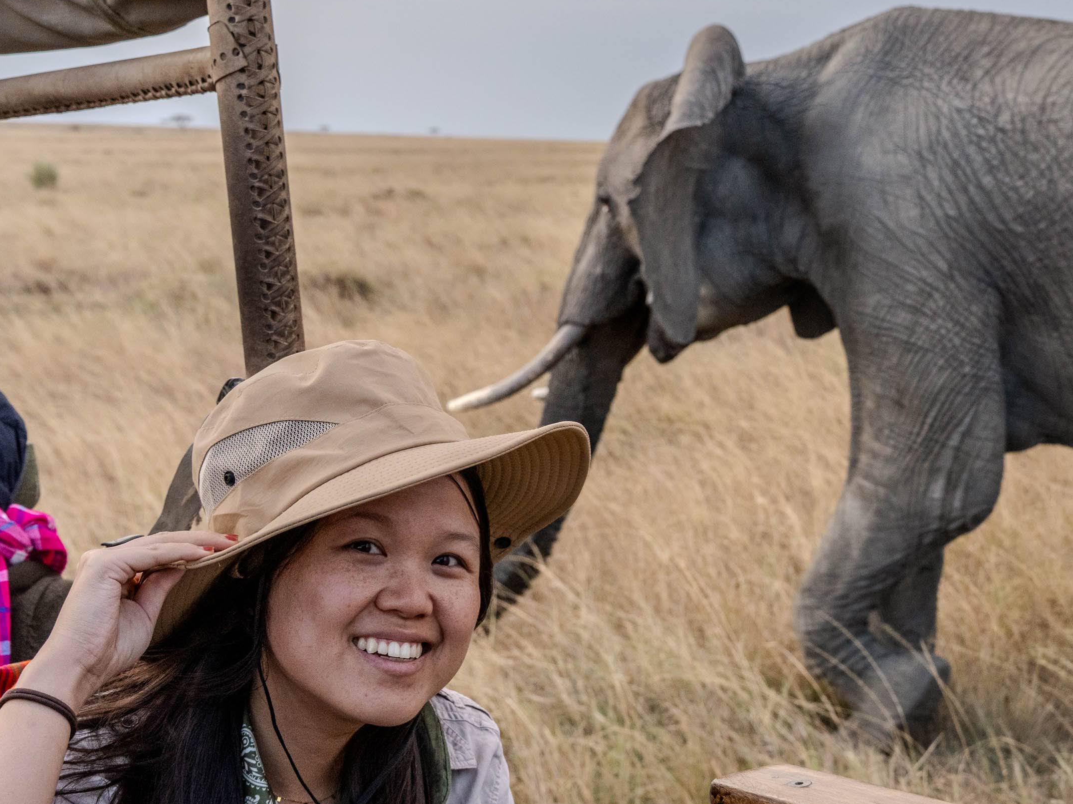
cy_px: 354
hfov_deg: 28.7
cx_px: 866
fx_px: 2045
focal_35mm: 66
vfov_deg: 22.2
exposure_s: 1/125
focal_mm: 30
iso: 1250
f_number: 5.6
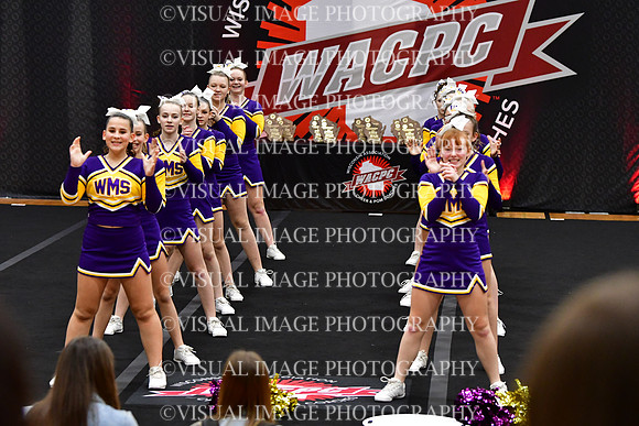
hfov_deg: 15.9
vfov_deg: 10.6
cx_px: 320
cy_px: 213
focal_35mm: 129
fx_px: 2290
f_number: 3.5
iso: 4000
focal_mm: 86
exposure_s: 1/500
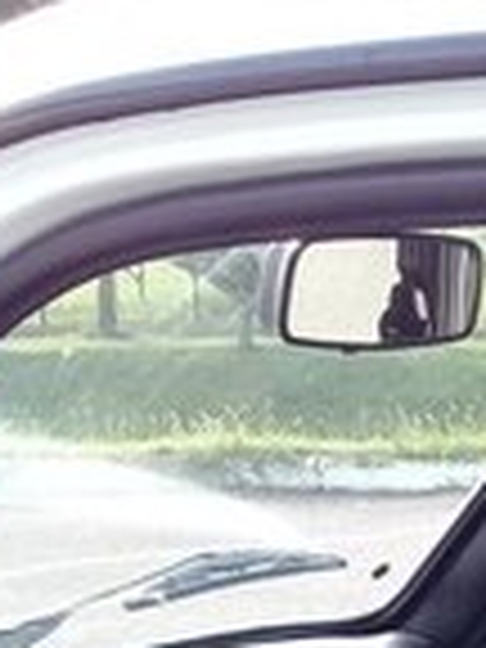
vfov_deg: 16.5
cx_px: 414
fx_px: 2003
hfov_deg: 13.7
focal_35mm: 107
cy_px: 1008
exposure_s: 1/101
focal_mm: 3.3
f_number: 2.2
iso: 64
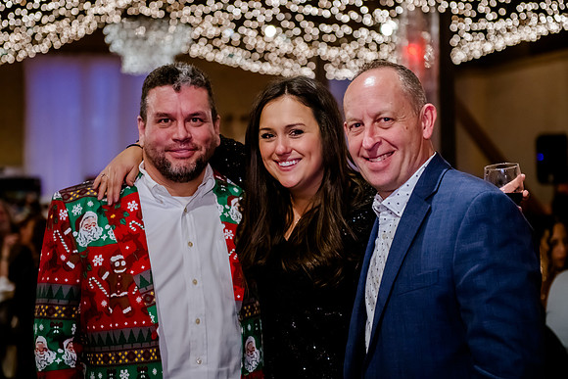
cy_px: 169
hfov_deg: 25.9
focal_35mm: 78
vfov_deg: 17.4
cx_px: 259
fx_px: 1236
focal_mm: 70
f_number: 2.8
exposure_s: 1/200
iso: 5000
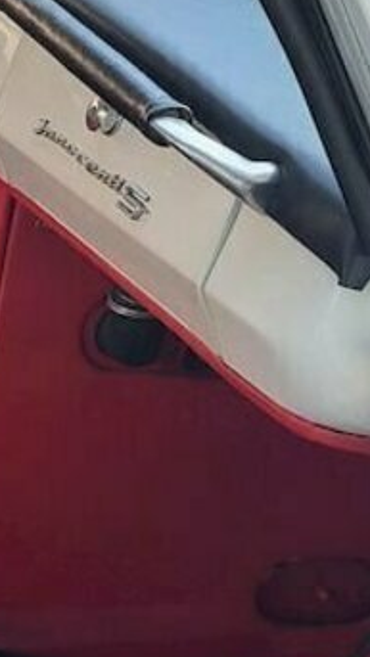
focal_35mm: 99
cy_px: 406
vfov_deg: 21.5
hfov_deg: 10.8
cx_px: -439
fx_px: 1726
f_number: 1.8
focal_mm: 5.4
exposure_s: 1/100
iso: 80
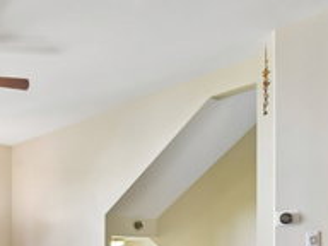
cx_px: 53
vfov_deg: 36.6
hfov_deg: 47.7
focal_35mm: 36
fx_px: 341
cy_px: 232
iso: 400
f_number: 8
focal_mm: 10
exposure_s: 1/25
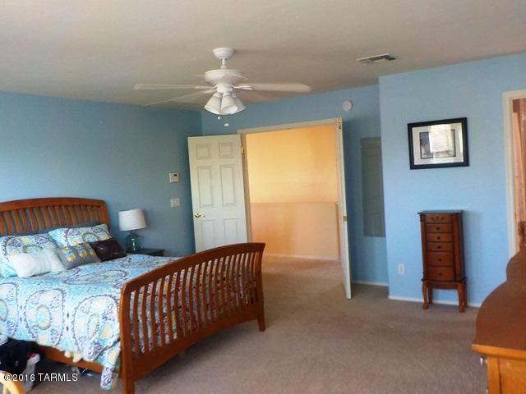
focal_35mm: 30
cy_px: 197
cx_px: 263
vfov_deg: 46.8
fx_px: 456
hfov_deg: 60.0
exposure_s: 1/30
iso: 250
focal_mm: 4.1
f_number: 3.3
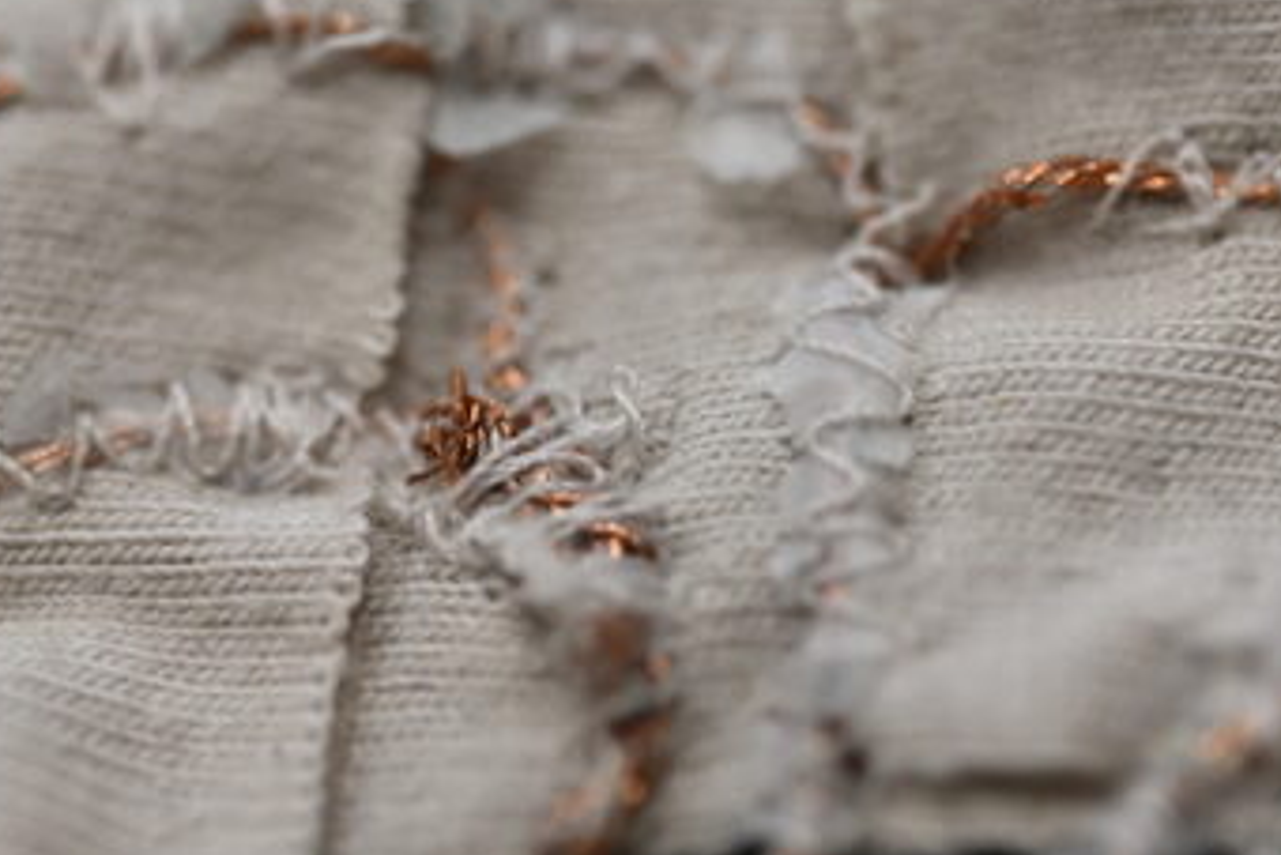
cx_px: 610
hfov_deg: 8.7
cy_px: 275
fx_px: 8436
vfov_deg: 5.8
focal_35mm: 237
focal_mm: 105
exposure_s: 1/250
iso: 800
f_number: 4
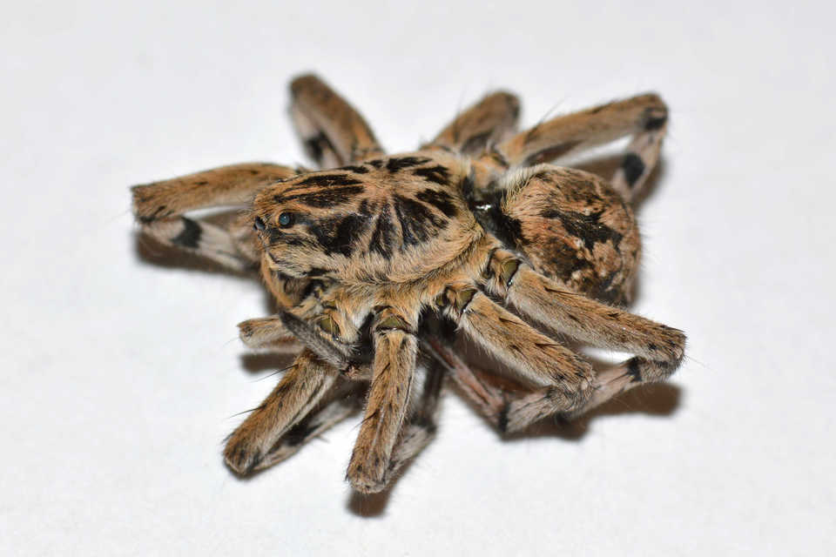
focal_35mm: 150
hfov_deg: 13.7
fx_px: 3483
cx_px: 418
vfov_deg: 9.1
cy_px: 278
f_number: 18
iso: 100
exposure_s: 1/200
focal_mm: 100
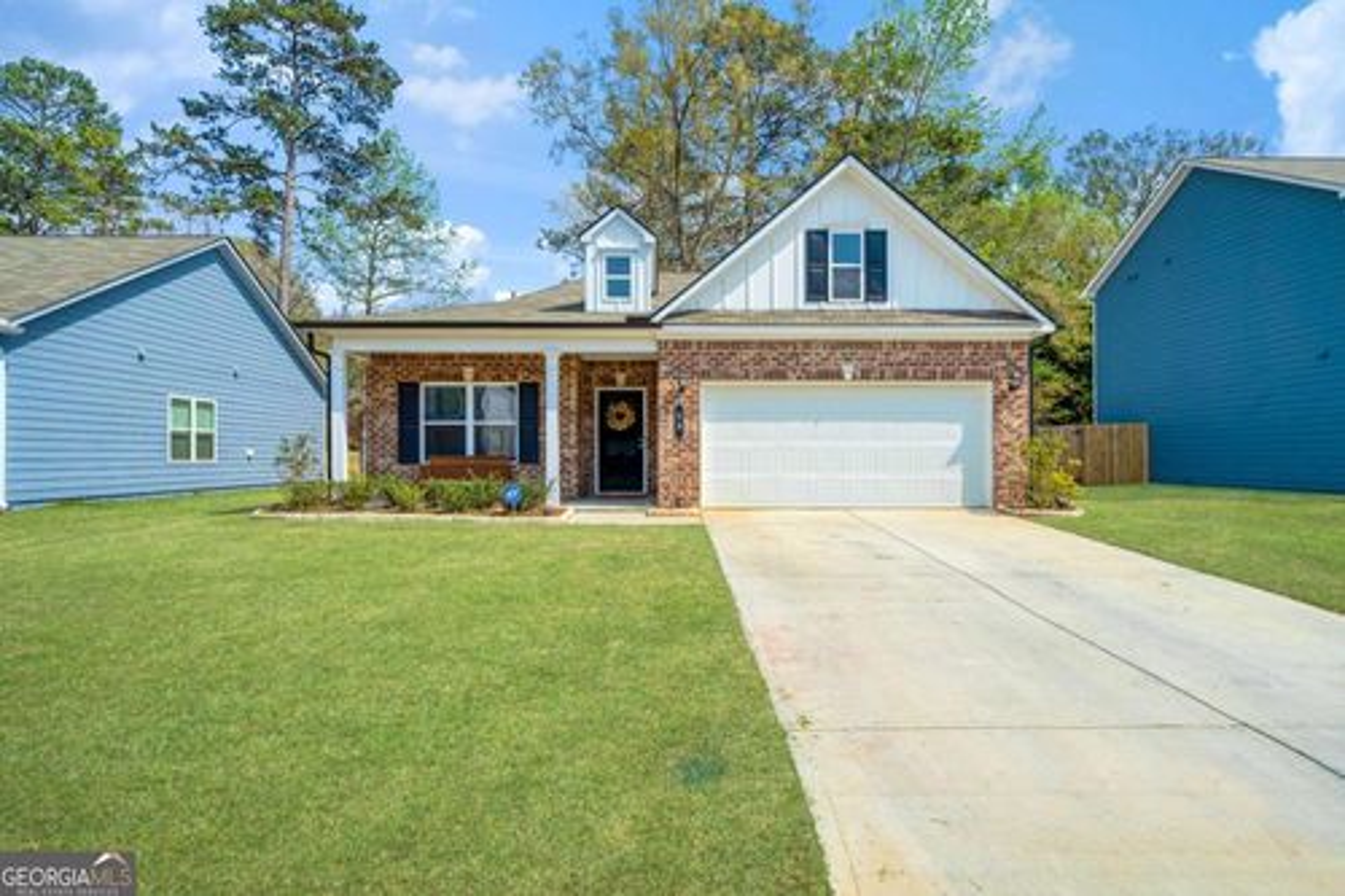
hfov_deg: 84.0
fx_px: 747
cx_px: 672
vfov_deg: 61.9
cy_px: 448
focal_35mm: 20
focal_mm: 20
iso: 100
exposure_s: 1/250
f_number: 8
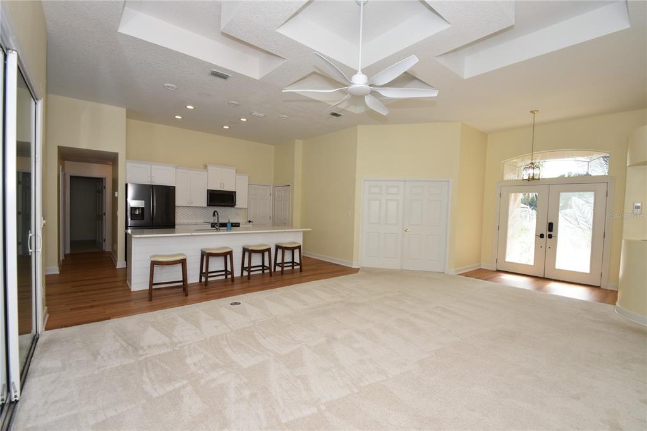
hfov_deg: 100.4
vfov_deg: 77.3
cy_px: 216
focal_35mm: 15
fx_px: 269
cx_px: 324
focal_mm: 10
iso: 180
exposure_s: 1/125
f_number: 5.6
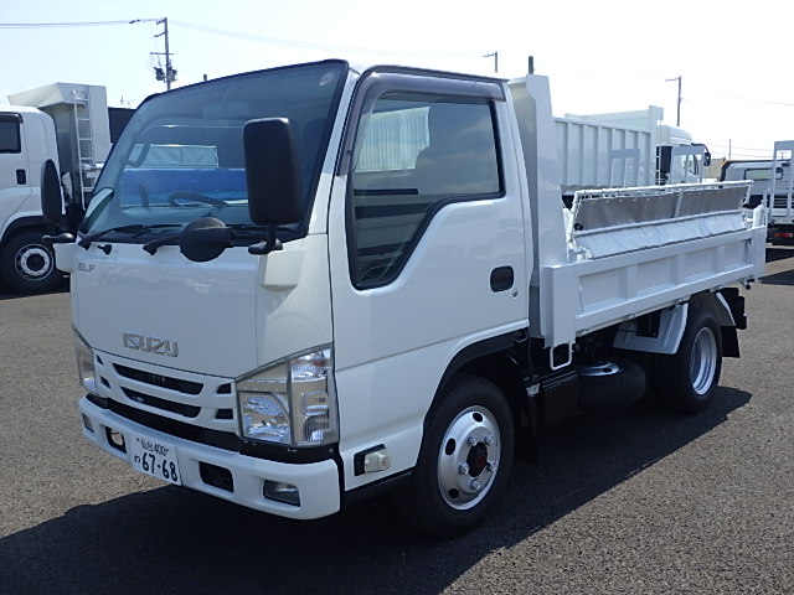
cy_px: 298
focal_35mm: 34
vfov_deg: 41.8
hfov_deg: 54.0
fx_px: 780
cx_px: 397
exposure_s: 1/500
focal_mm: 6.1
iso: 125
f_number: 4.6
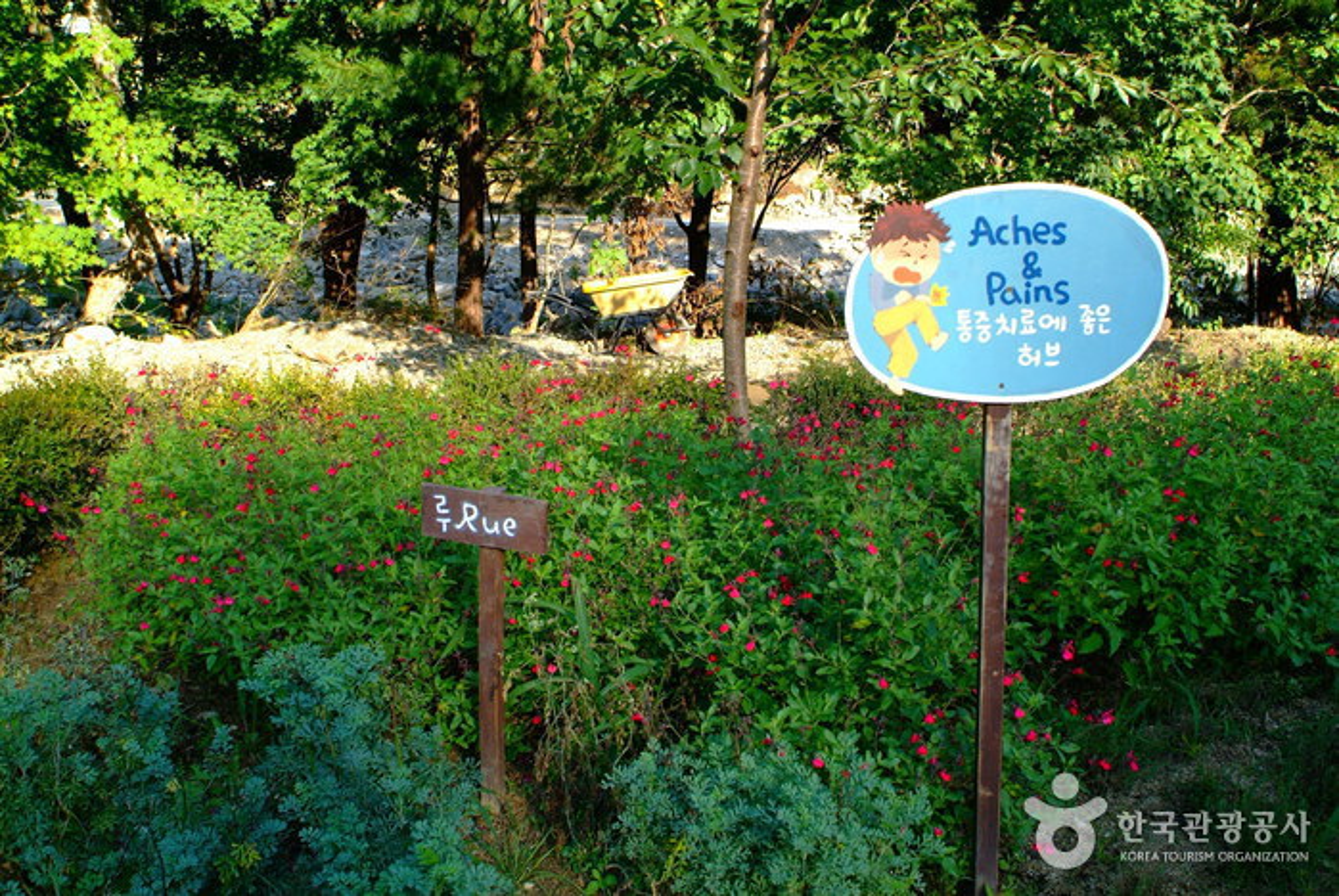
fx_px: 1117
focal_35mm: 30
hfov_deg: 61.9
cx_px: 670
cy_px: 448
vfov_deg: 43.7
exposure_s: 1/180
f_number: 6.7
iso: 400
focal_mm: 20
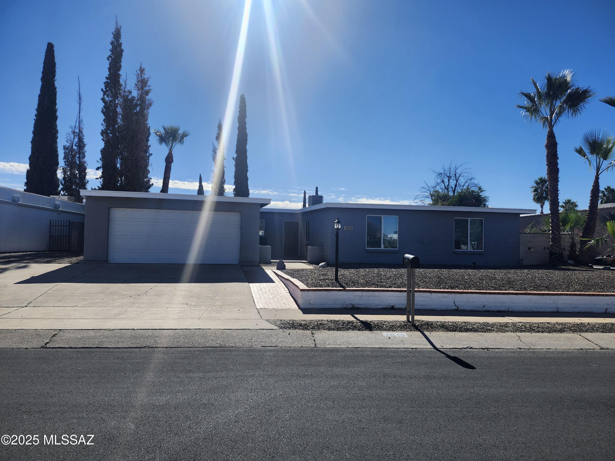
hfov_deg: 73.9
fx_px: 409
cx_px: 308
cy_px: 230
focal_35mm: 23
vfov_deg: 58.9
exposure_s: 1/3372
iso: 25
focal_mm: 5.54
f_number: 1.8
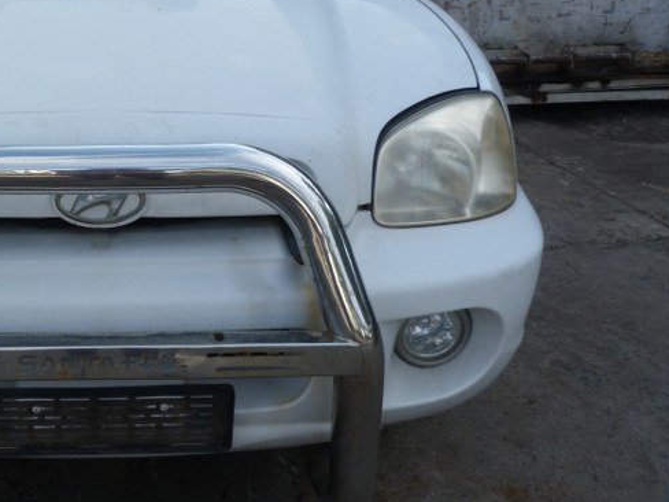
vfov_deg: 34.5
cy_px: 139
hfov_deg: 43.4
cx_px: 125
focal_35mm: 41
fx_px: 792
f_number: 4.5
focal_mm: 4.5
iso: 80
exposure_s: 1/250
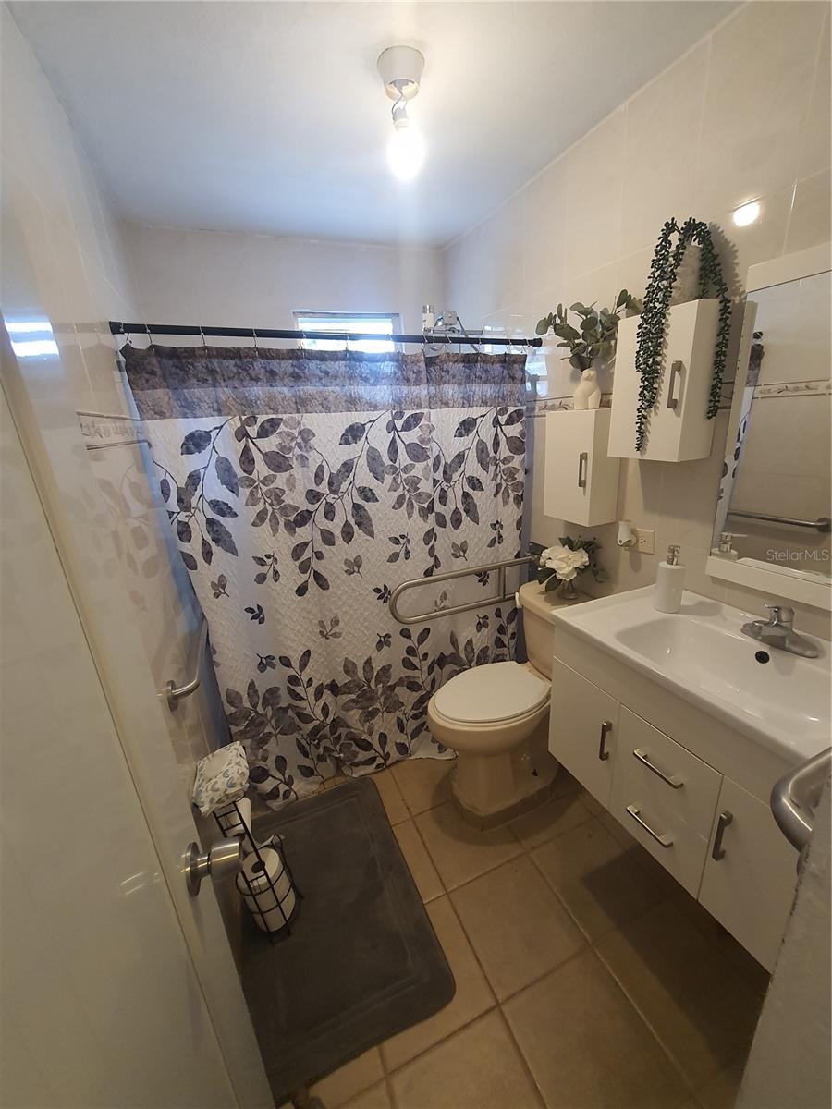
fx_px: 417
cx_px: 416
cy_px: 554
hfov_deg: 89.9
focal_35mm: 13
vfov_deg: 106.2
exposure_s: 1/60
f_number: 2.2
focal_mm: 1.74
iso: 200
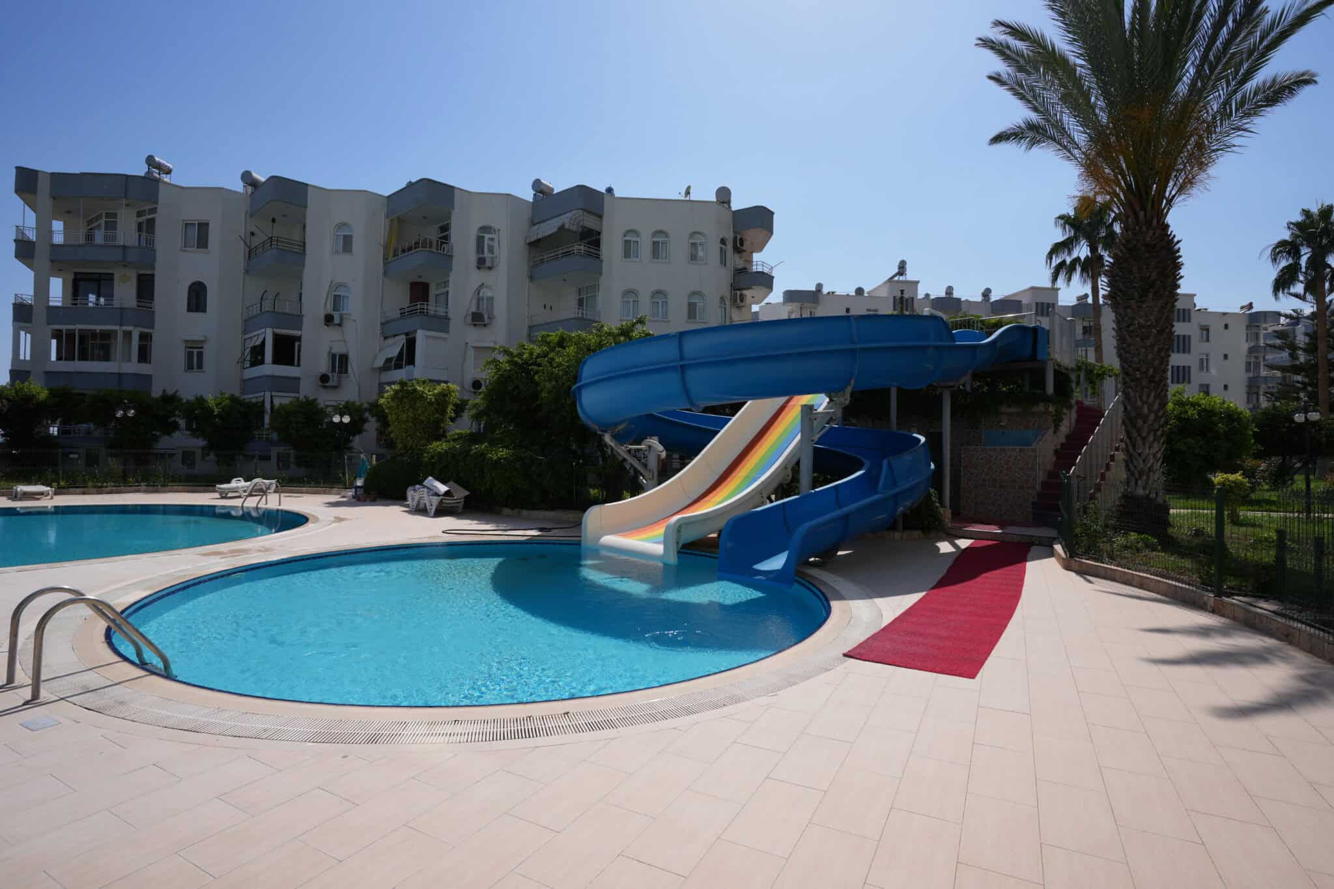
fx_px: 630
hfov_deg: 93.3
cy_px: 444
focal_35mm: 17
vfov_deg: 70.4
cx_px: 667
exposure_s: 1/500
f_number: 8
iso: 100
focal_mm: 17
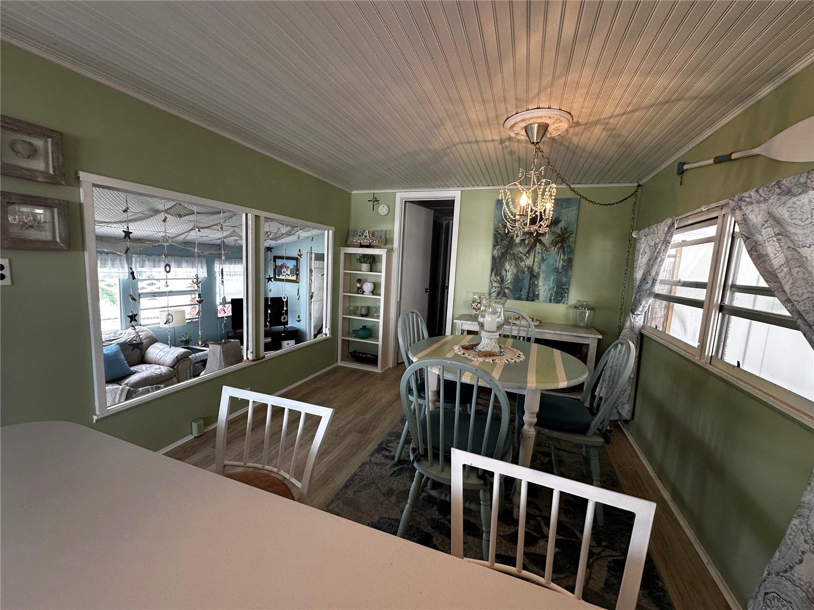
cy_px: 305
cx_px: 407
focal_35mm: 14
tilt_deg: -4.6
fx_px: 329
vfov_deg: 85.7
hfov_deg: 102.1
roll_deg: -0.1
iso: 160
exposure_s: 1/120
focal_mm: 2.22
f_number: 2.2
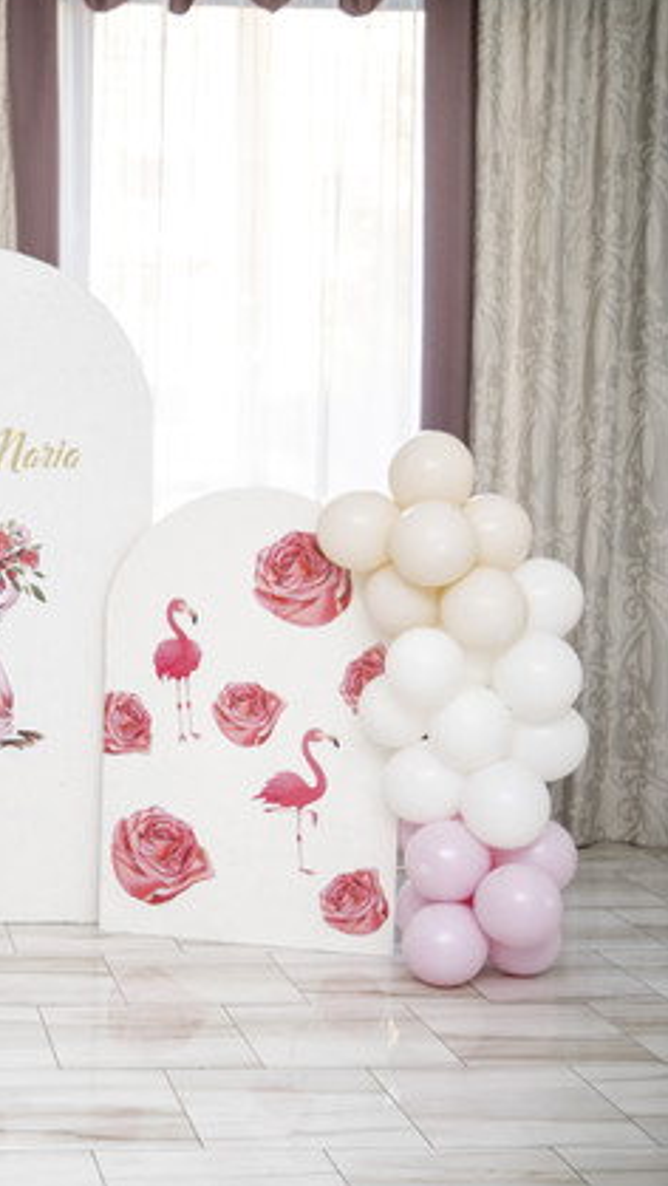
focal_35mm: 56
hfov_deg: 20.1
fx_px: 1762
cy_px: 587
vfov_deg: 37.2
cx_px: -144
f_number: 1.6
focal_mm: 23
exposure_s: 1/160
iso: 800
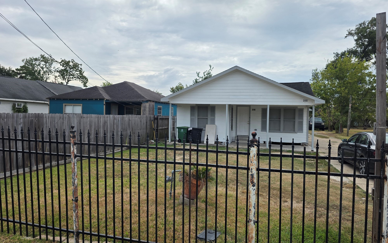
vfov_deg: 49.3
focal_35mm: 25
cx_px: 189
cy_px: 122
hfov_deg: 72.5
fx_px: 264
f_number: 1.7
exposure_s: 1/7333
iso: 80
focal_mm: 6.3
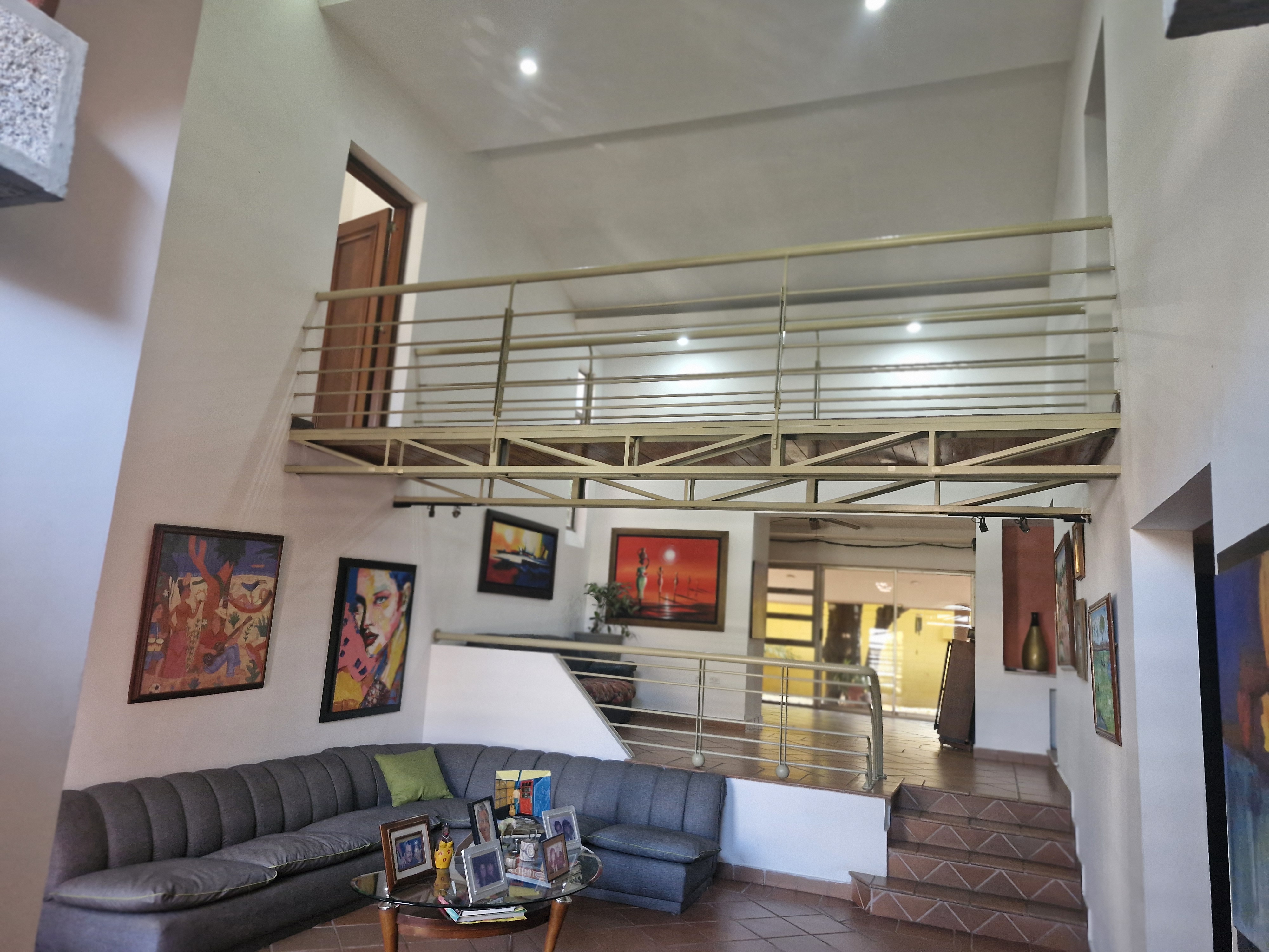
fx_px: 843
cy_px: 476
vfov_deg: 58.9
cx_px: 634
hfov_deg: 73.9
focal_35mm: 23
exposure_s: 1/120
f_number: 1.8
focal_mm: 5.54
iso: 800
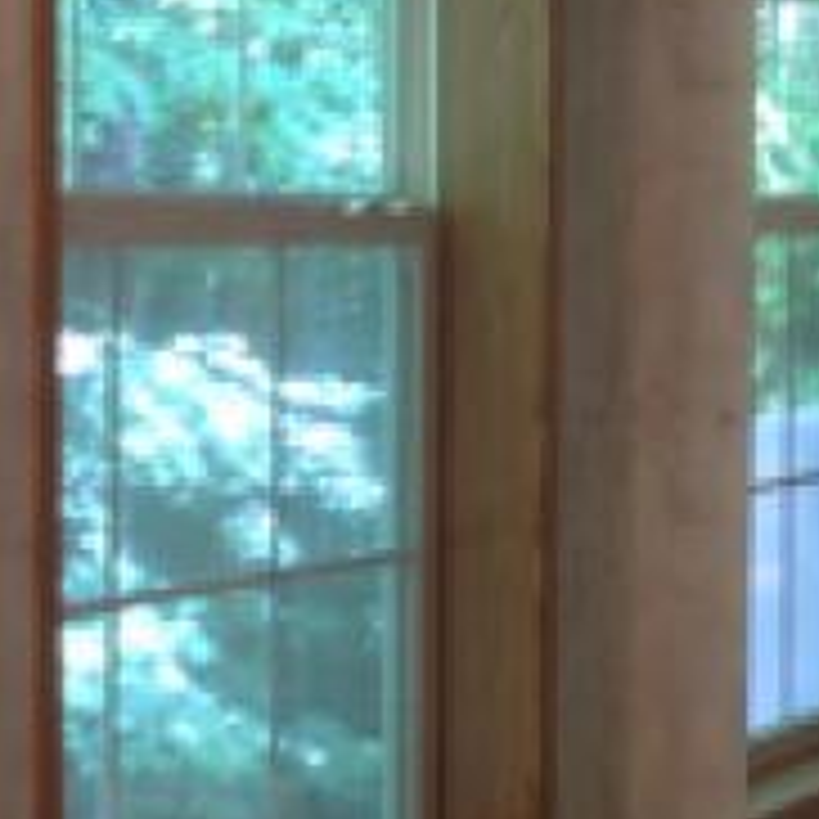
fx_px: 4658
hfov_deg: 10.0
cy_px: 803
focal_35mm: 174
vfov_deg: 10.0
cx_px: 207
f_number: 2.4
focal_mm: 4.28
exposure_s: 1/15
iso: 64
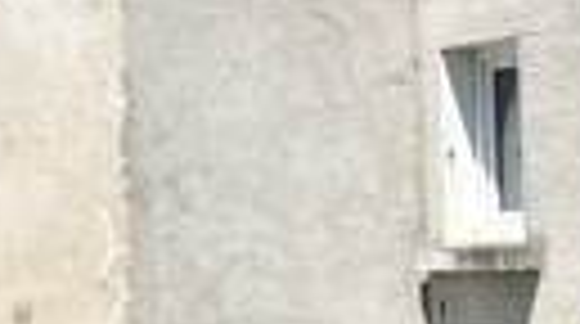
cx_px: 72
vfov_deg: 6.8
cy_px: 32
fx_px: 2702
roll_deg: +0.6
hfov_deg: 12.2
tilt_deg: +4.9
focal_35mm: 176
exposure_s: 1/3745
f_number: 1.6
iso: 50
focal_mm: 5.1
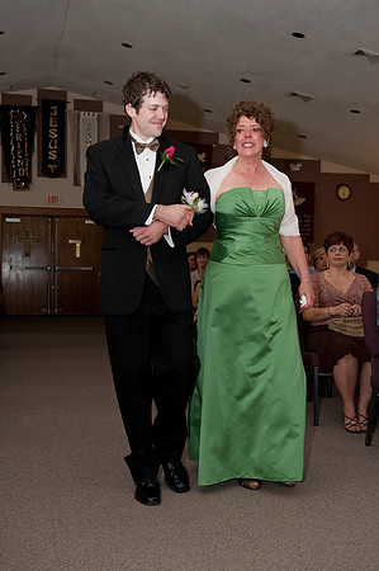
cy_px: 286
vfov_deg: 41.2
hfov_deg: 28.0
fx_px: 760
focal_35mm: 48
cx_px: 190
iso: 800
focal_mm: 48
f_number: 5.6
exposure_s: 1/60
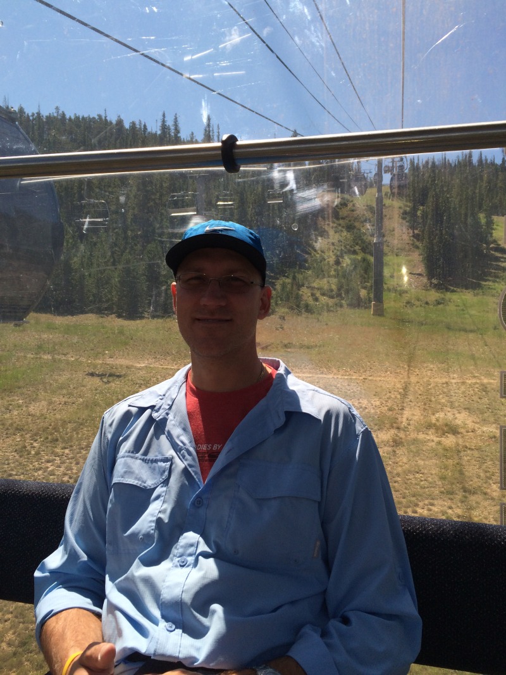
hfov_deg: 48.2
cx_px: 253
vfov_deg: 61.6
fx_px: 565
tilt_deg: -2.6
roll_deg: +0.6
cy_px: 338
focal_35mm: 29
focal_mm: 4.15
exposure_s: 1/977
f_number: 2.2
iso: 32
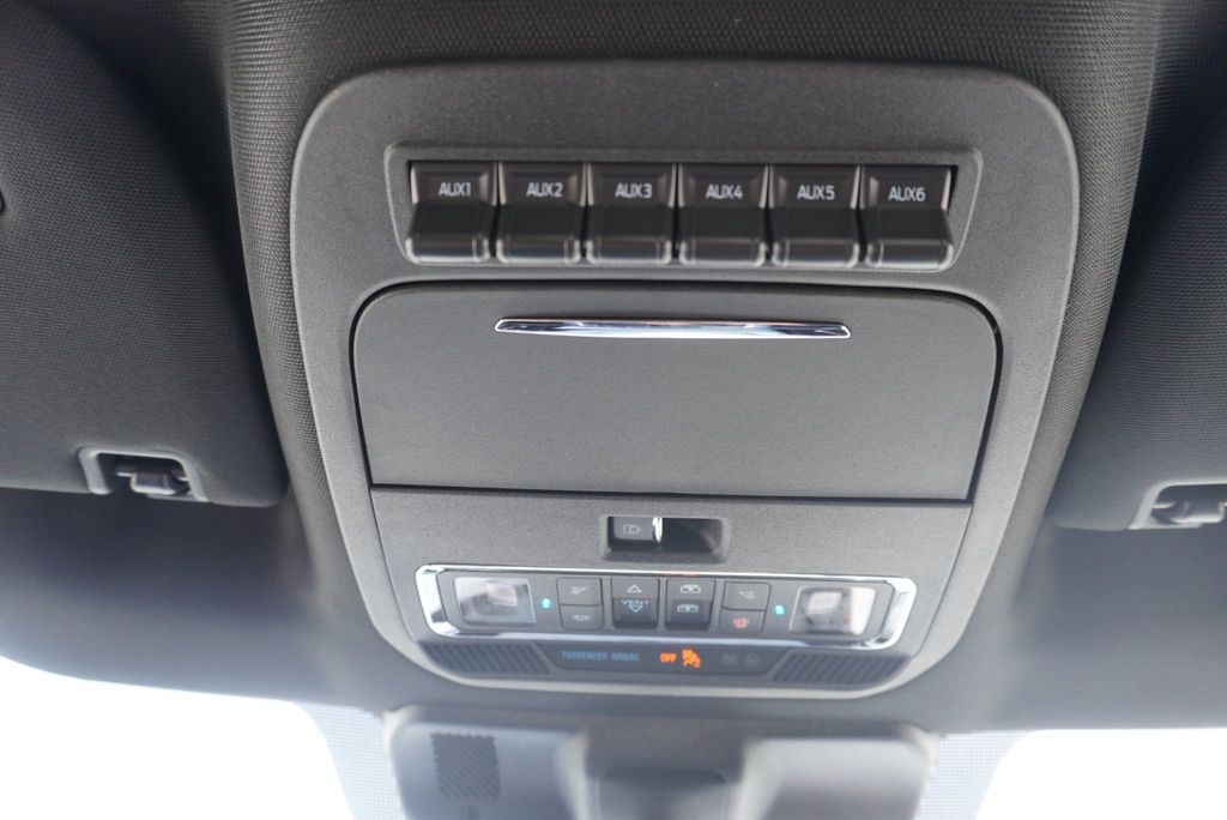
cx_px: 614
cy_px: 410
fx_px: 818
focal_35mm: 24
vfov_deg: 53.2
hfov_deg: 73.7
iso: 400
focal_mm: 16
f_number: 4
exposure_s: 1/60
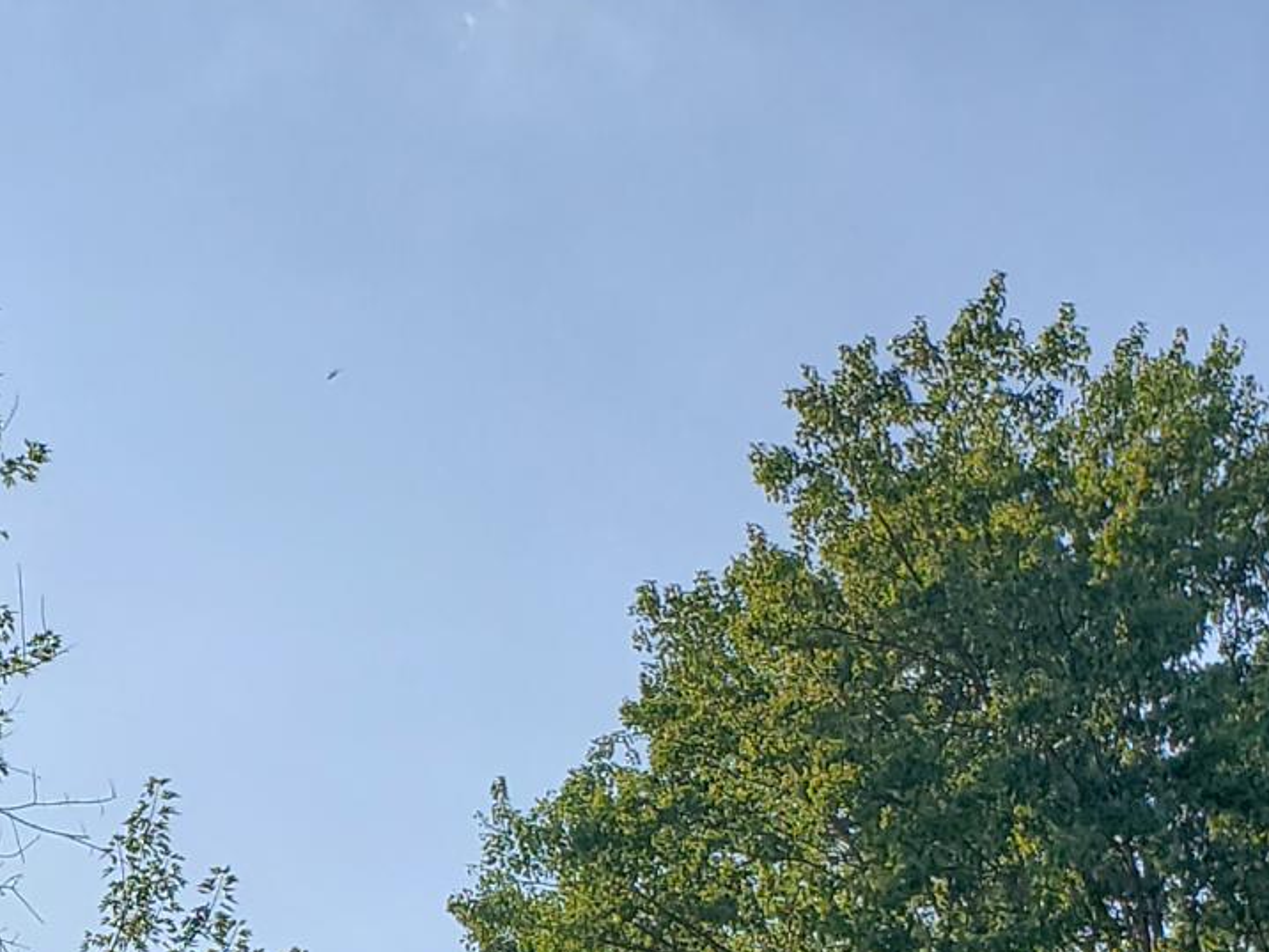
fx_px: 3996
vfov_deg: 13.3
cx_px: 76
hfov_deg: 17.7
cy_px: 1071
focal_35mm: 109
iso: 50
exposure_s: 1/2266
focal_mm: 4.3
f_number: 2.4
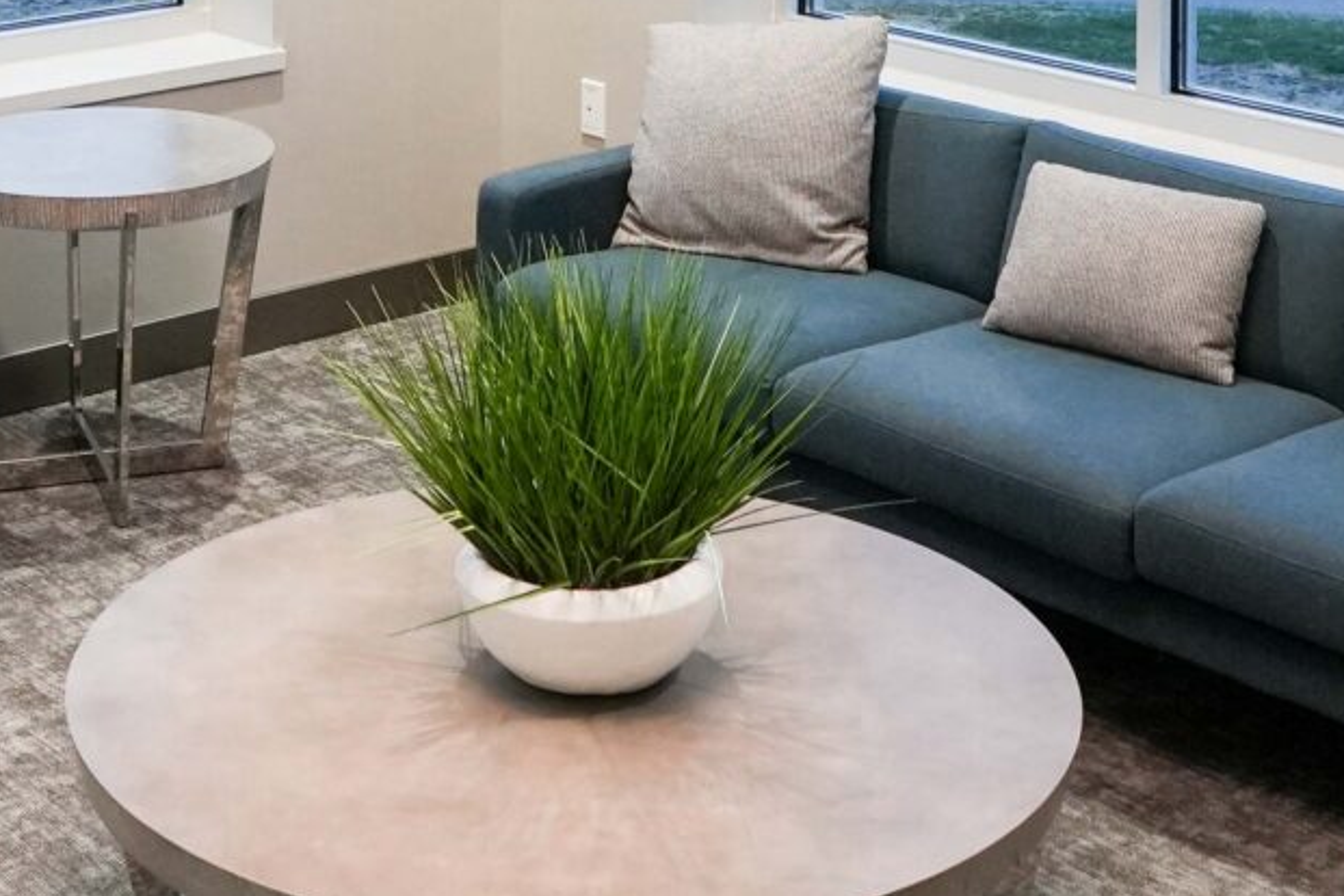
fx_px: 2464
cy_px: -538
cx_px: 463
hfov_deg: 30.3
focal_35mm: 66
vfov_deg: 17.9
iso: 1250
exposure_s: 1/160
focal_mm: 16
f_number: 4
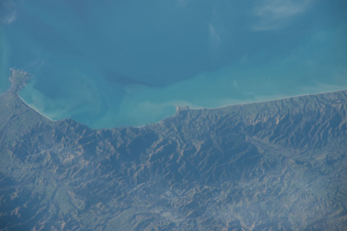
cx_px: 174
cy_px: 116
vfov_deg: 2.7
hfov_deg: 4.1
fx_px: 4817
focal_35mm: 500
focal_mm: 500
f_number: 22
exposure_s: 1/125
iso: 500
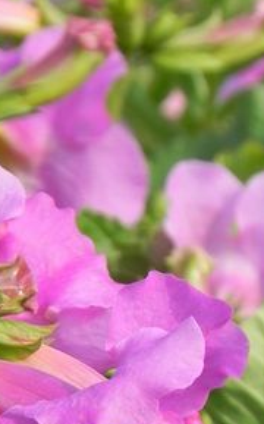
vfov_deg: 2.9
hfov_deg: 1.8
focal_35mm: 726
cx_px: -120
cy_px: 270
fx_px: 8378
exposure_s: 1/500
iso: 160
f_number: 5
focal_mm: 44
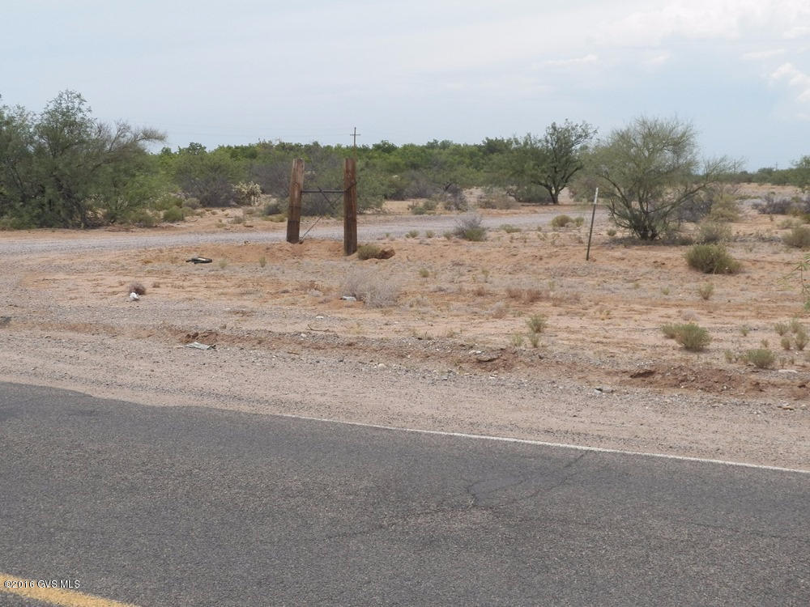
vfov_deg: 29.1
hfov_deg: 38.2
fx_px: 1170
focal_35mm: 50
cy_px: 304
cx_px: 405
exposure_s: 1/1600
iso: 125
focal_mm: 8.9
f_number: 4
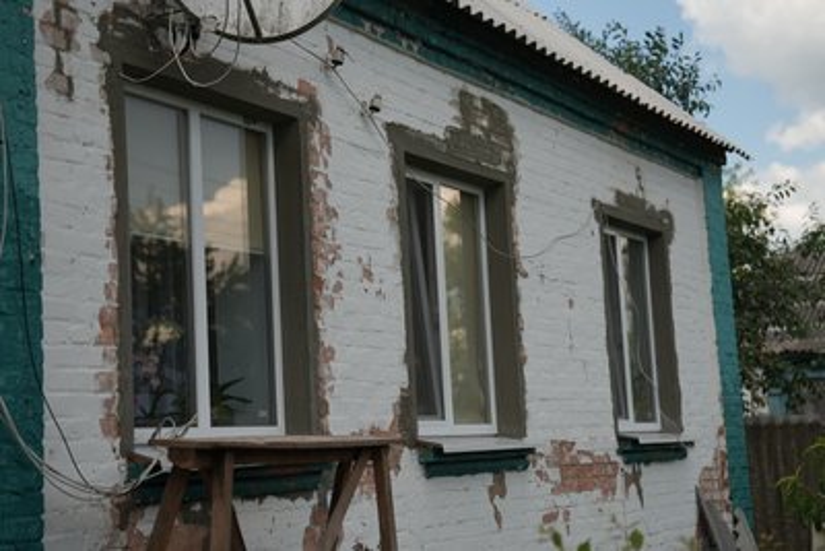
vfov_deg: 19.5
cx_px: 412
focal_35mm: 70
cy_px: 276
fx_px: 1605
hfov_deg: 28.8
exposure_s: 1/160
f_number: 2.8
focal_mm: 70
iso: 100
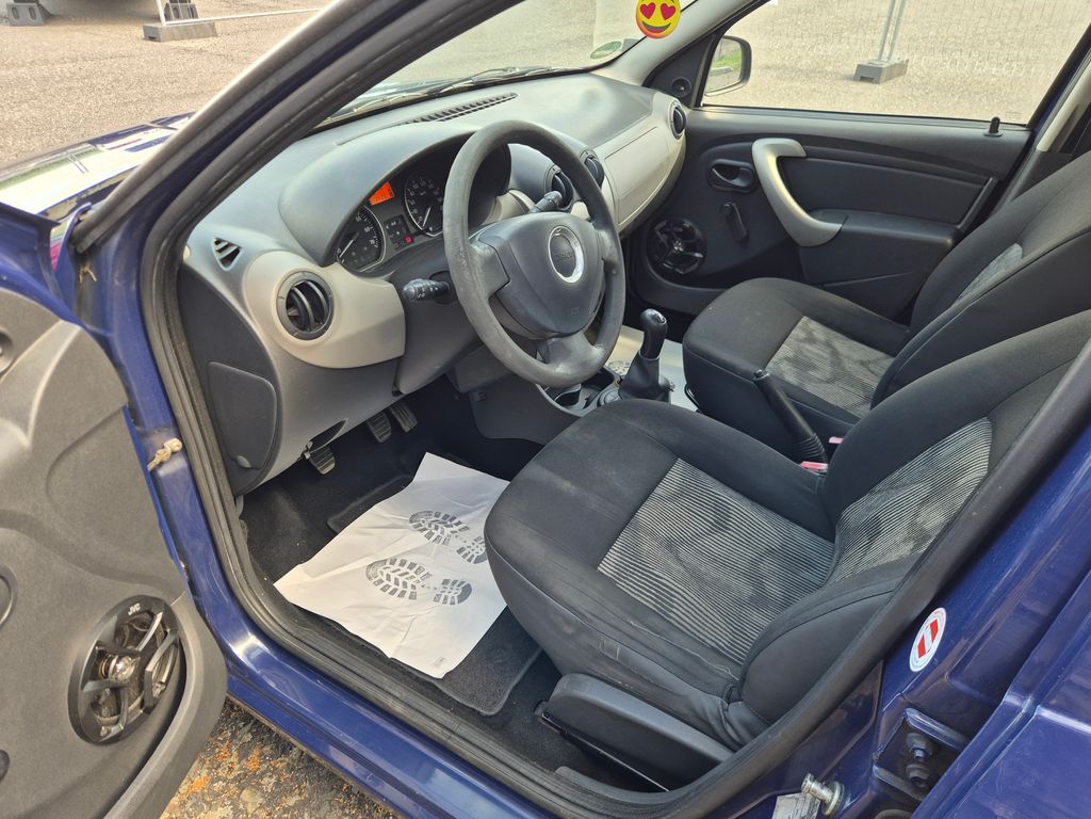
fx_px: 725
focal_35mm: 23
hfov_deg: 73.9
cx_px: 546
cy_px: 410
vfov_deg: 58.9
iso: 50
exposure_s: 1/180
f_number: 1.8
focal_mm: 5.4
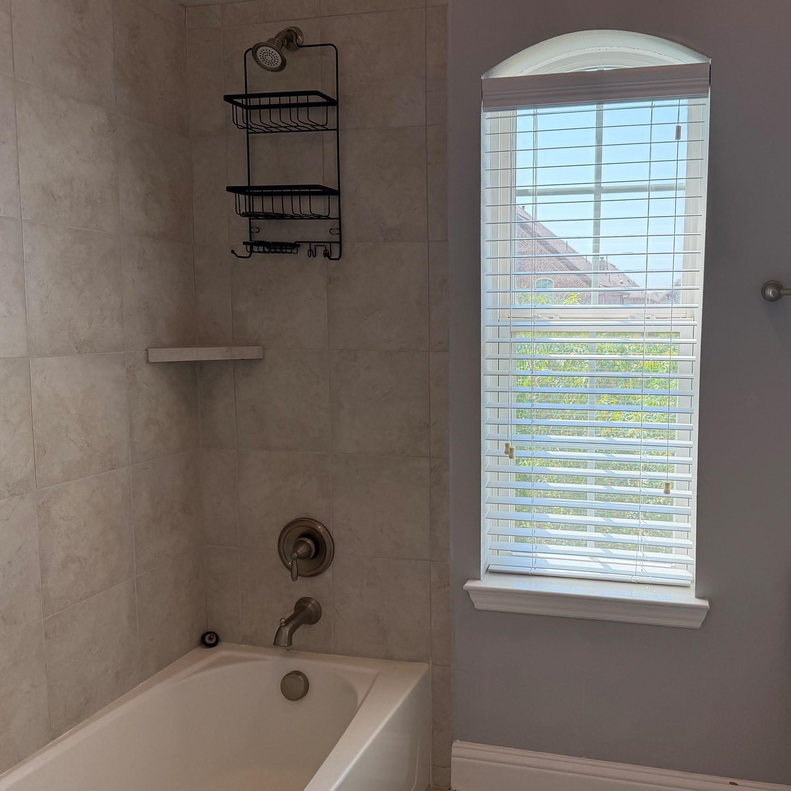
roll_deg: +0.6
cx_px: 507
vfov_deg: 55.6
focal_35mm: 29
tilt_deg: -5.5
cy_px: 393
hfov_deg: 54.8
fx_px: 750
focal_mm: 6.76
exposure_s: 1/535
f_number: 1.78
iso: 100
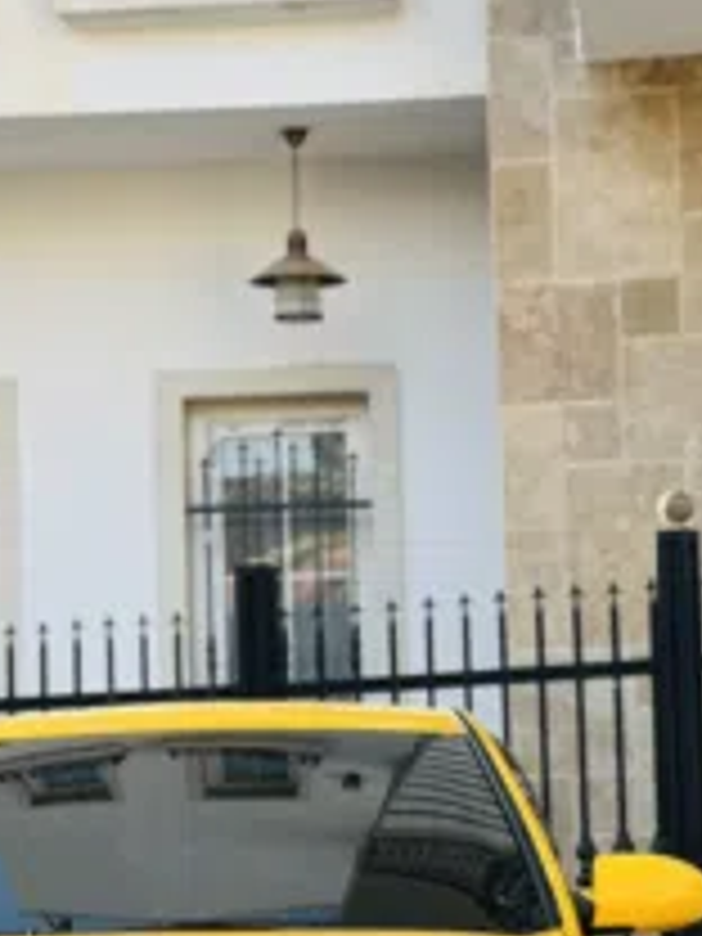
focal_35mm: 148
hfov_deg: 10.0
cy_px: 711
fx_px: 4002
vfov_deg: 13.3
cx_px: 207
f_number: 2.8
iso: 40
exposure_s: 1/121
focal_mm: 9
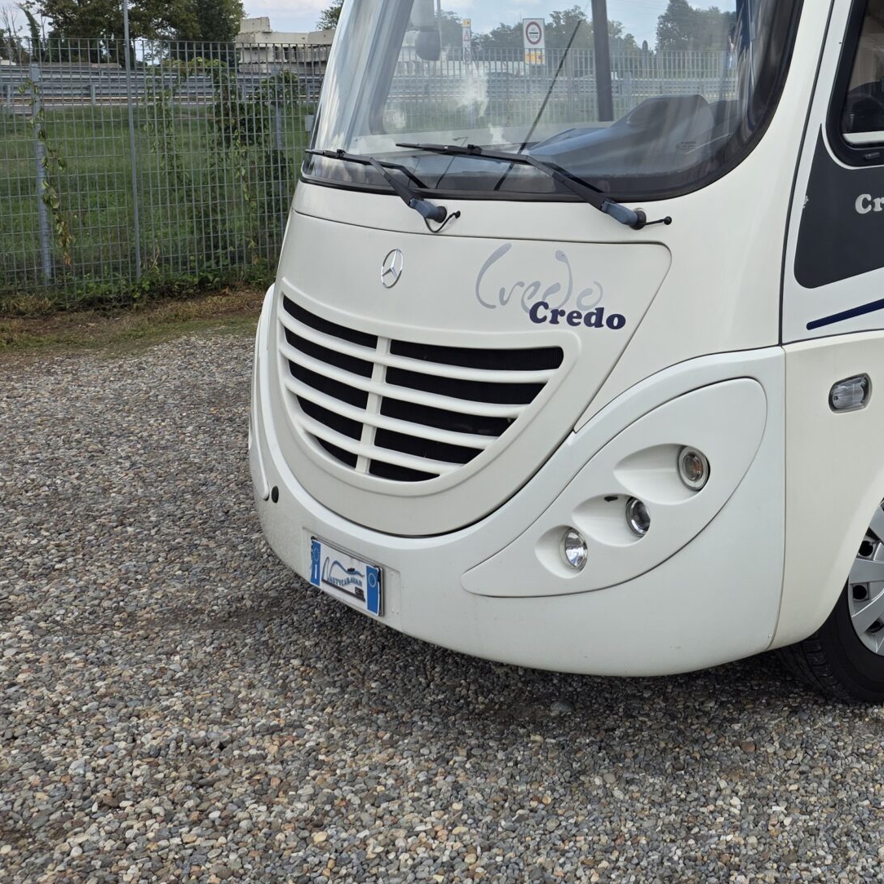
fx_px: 1387
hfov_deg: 32.7
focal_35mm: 48
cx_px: 872
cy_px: 207
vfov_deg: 34.5
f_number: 1.7
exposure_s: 1/5017
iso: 80
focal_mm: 6.25
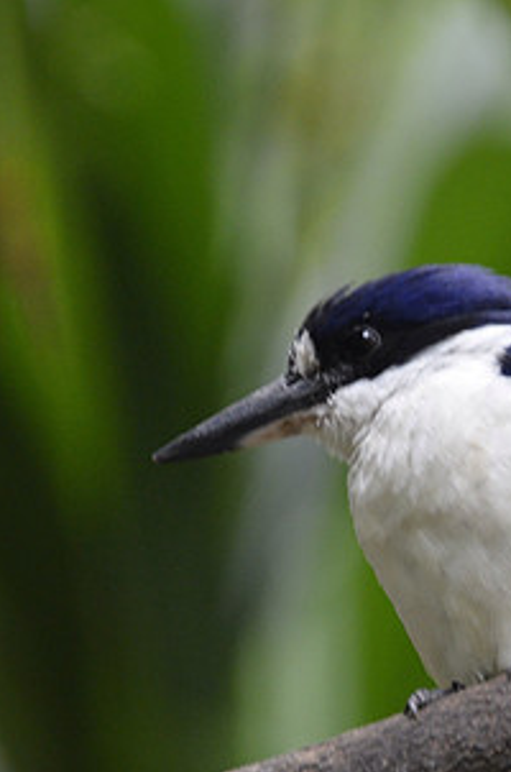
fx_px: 15421
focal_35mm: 721
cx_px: 445
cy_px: 555
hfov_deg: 1.9
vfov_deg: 2.9
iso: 1600
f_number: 6.3
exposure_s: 1/100
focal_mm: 250
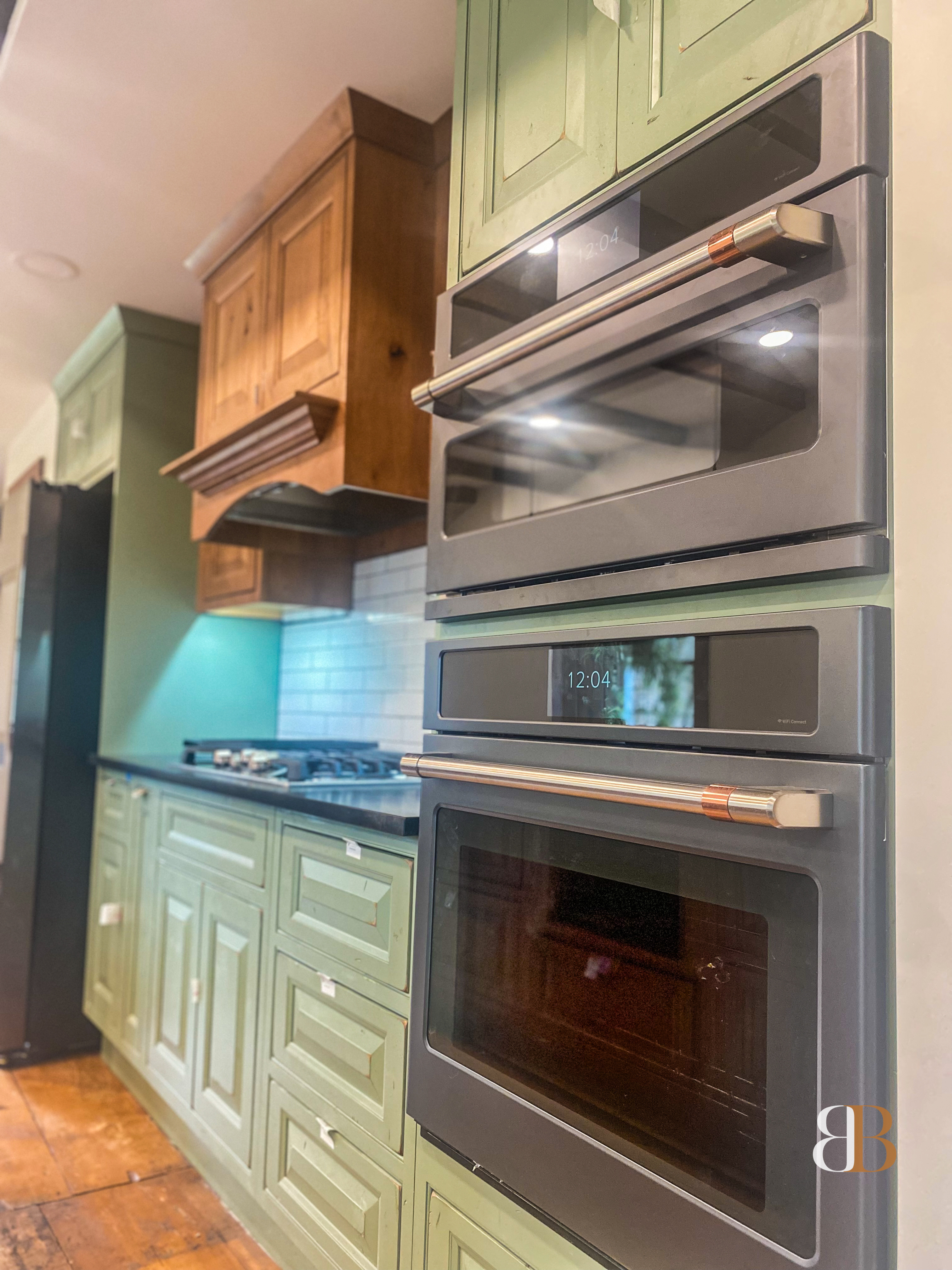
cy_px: 635
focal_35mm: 26
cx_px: 476
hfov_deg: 53.1
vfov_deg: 67.3
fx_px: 953
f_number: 1.8
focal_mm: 4.25
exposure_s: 1/40
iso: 400
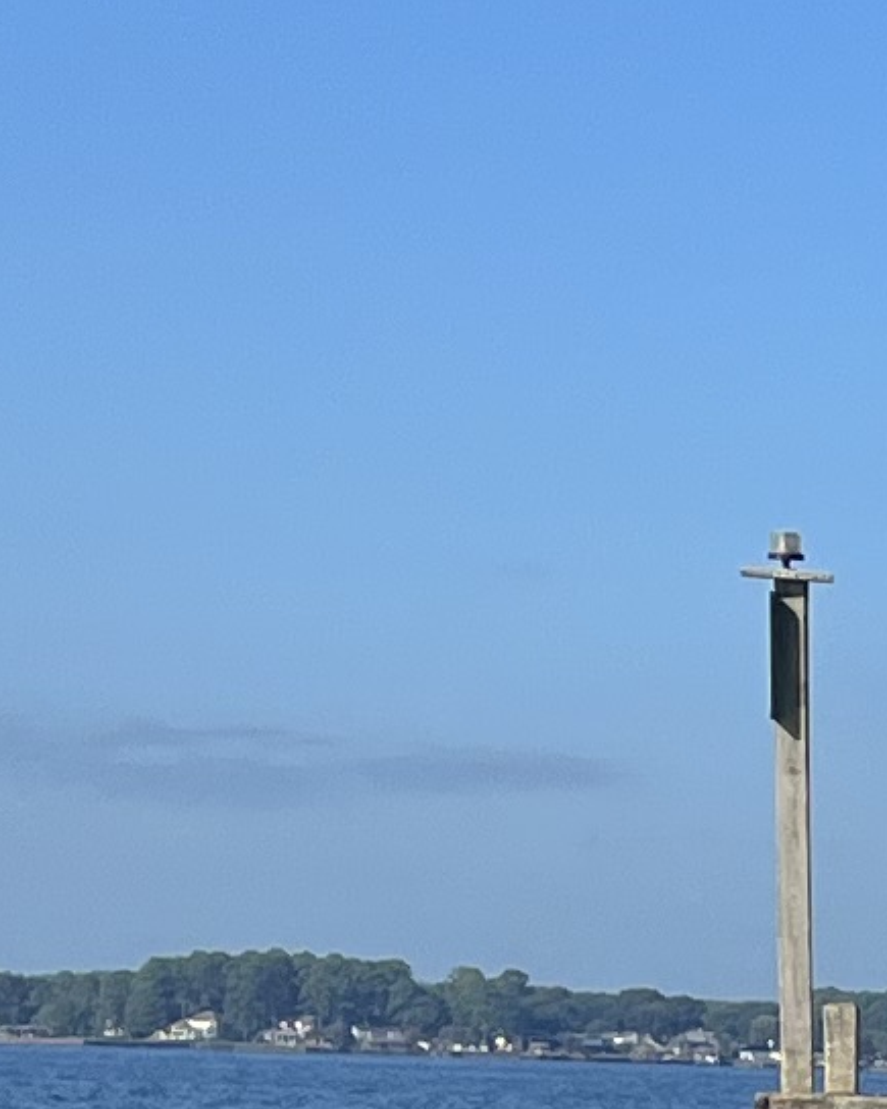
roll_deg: -1.4
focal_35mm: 188
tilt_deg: -6.0
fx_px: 6171
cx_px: 2367
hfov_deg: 7.5
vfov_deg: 9.9
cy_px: 1835
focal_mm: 5.1
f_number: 1.6
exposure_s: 1/3215
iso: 50
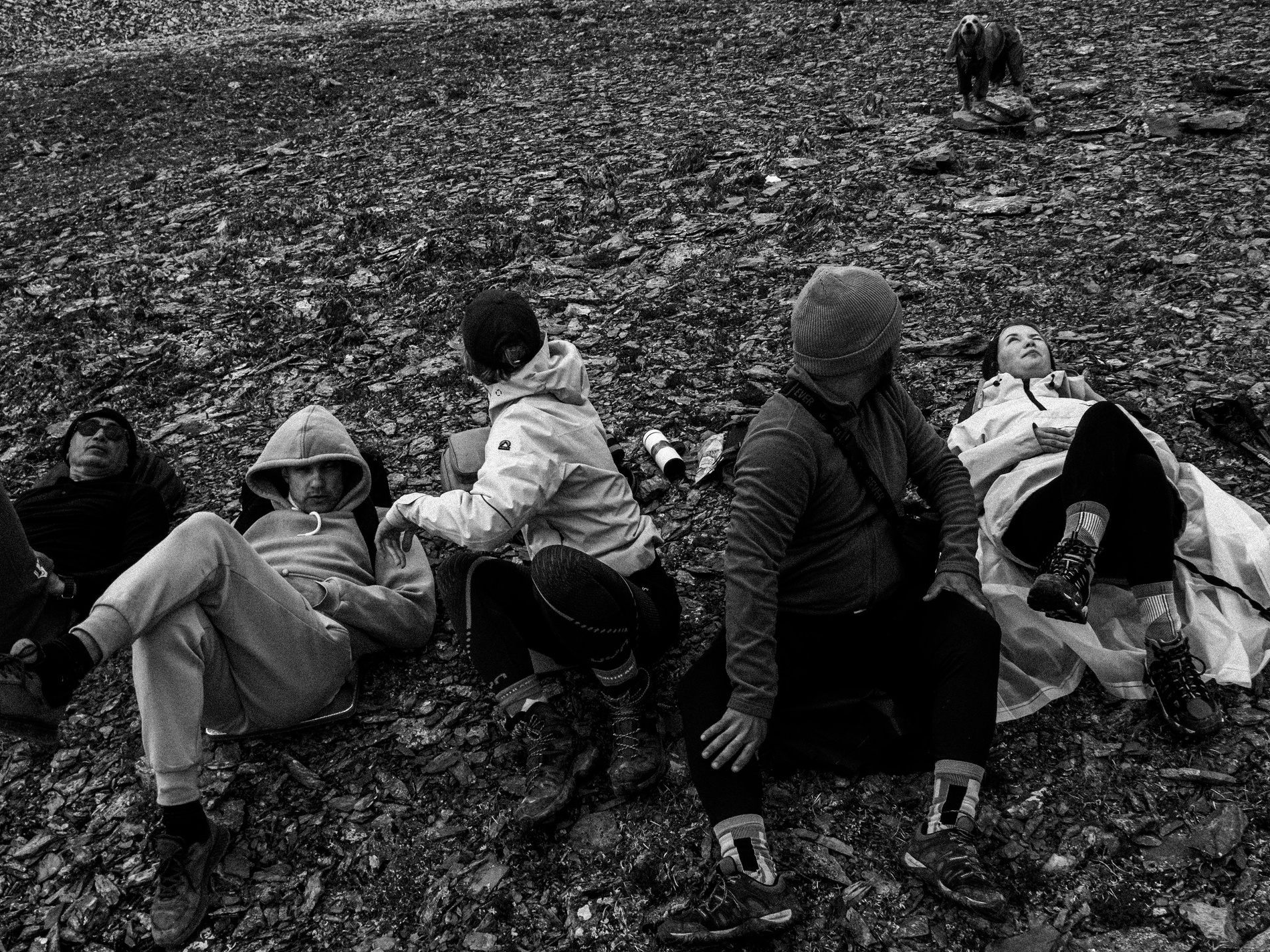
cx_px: 609
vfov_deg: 40.7
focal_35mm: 35
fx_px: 1284
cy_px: 490
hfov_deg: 52.6
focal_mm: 18
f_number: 9
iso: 160
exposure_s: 1/160
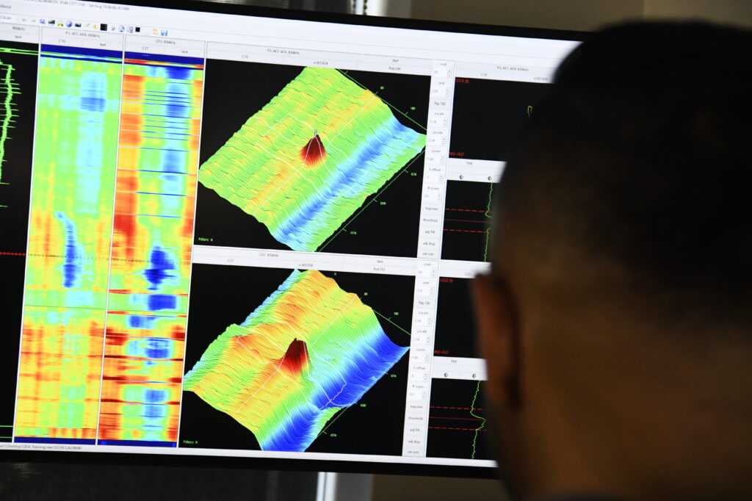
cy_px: 250
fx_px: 2819
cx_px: 376
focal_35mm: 135
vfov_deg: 10.2
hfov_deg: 15.2
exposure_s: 1/250
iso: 4000
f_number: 8
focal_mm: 90
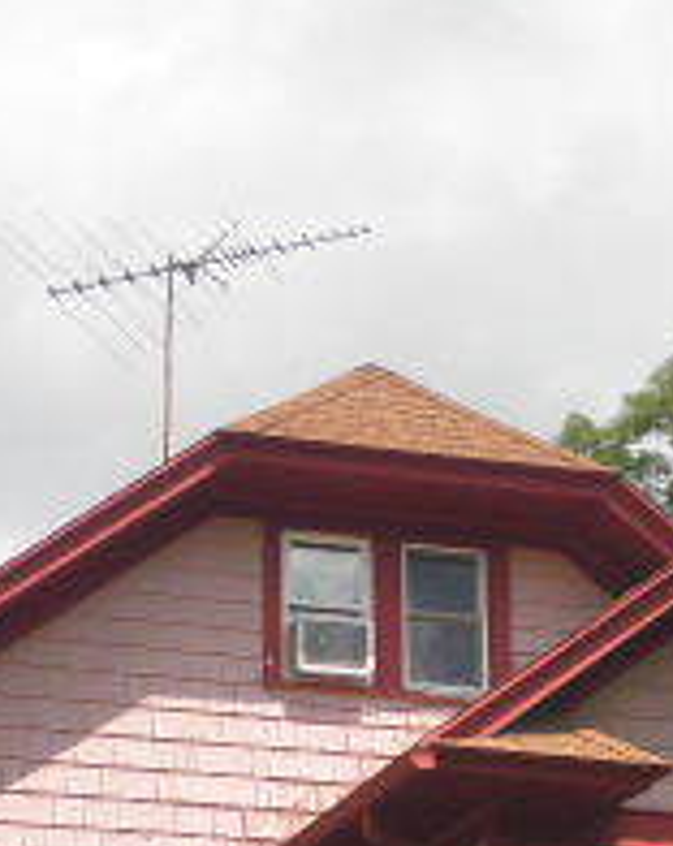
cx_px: 319
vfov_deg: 18.8
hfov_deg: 15.5
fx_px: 2473
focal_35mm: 99
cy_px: 872
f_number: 8.2
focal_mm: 5.5
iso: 64
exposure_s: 1/125
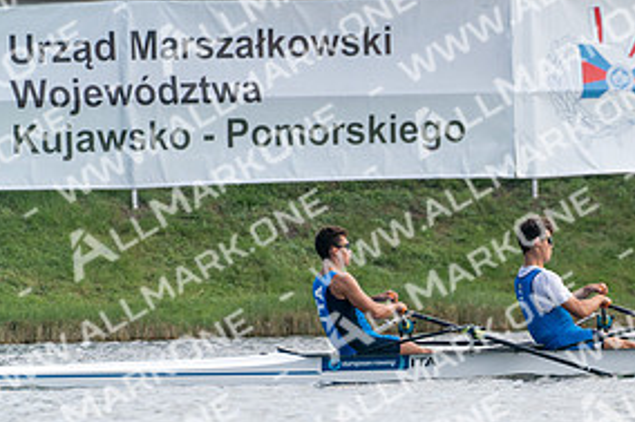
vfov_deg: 1.8
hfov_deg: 2.7
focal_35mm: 761
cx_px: 622
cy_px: 289
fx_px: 13415
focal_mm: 372
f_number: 5.6
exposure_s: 1/1600
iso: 500
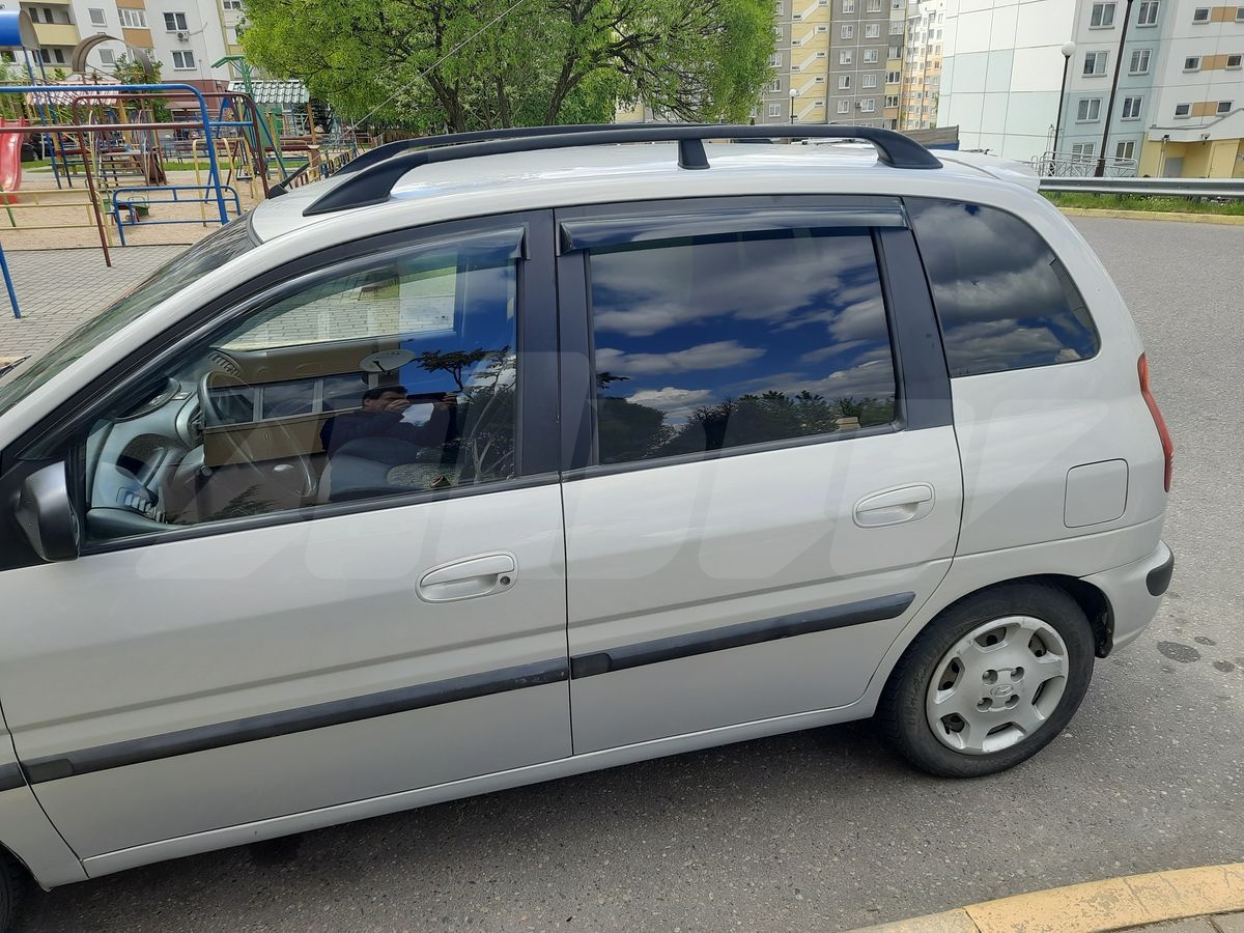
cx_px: 622
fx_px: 898
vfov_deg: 54.9
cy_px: 466
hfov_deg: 69.4
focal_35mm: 25
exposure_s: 1/249
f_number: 2
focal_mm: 4.6
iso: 20
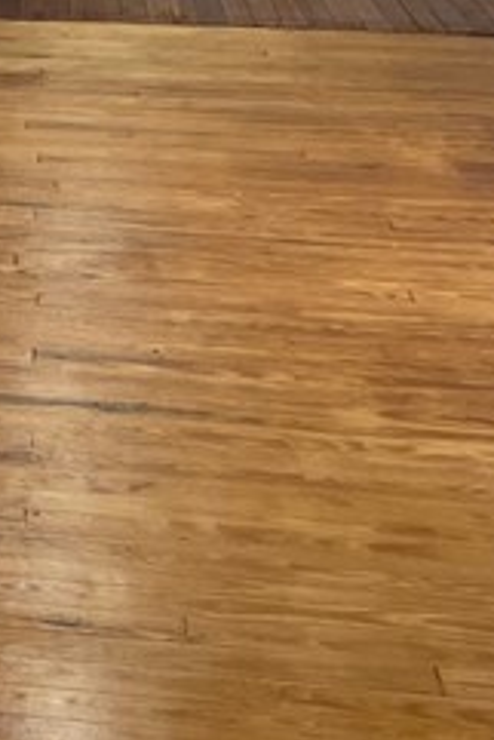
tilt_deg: -7.2
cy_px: -157
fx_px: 2364
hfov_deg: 11.1
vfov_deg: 17.0
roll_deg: +0.6
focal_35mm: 115
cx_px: -393
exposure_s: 1/120
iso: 125
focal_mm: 4.2
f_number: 1.6
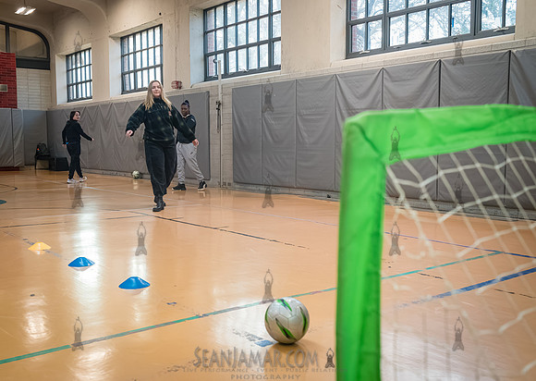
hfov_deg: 50.3
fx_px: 570
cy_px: 188
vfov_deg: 36.9
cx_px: 248
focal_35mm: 38
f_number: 5.6
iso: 8000
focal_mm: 35
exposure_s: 1/800
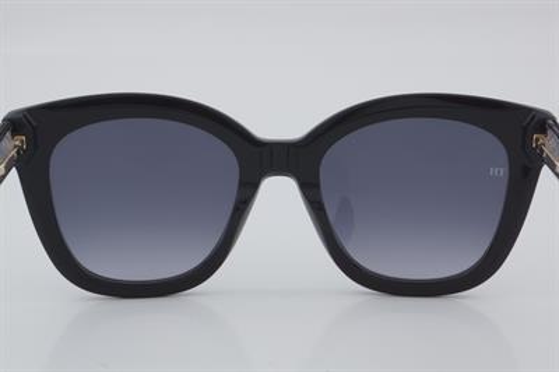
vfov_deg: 16.5
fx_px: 1280
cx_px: 280
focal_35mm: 82
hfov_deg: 24.6
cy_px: 186
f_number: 32
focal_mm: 55
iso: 100
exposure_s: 1/4
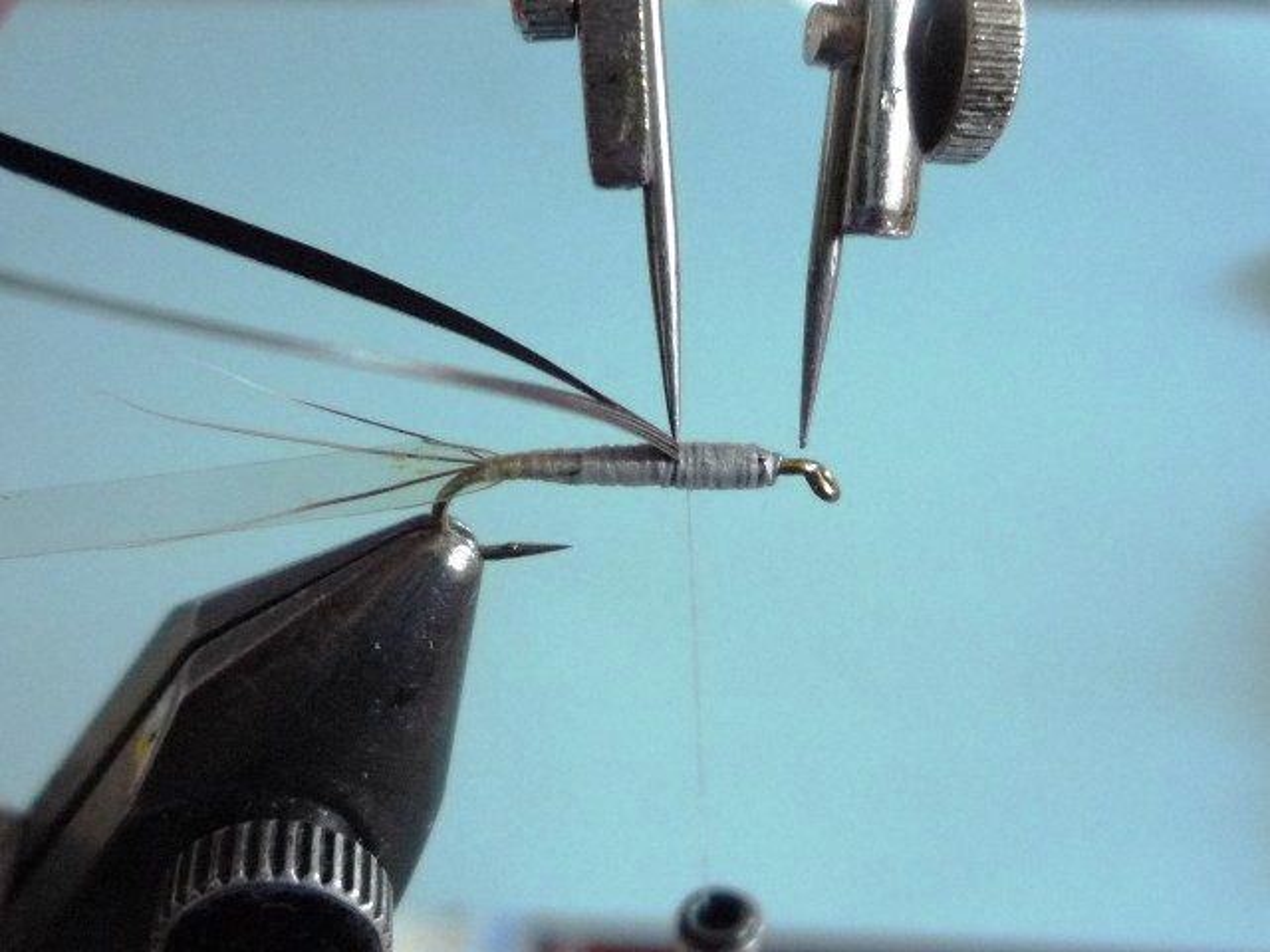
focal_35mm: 30
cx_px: 635
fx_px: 1101
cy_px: 476
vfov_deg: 46.8
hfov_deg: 60.0
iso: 400
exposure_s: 1/25
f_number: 3.3
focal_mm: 5.2
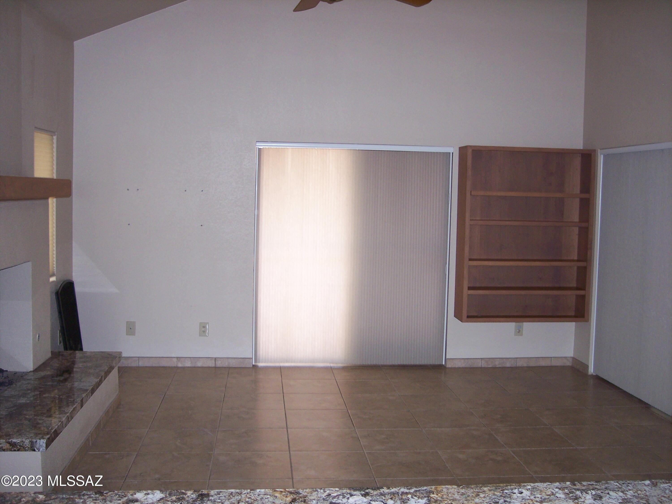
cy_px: 252
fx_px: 757
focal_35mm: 39
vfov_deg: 36.8
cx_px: 336
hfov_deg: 47.9
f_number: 2.8
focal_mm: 8
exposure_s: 1/60
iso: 140
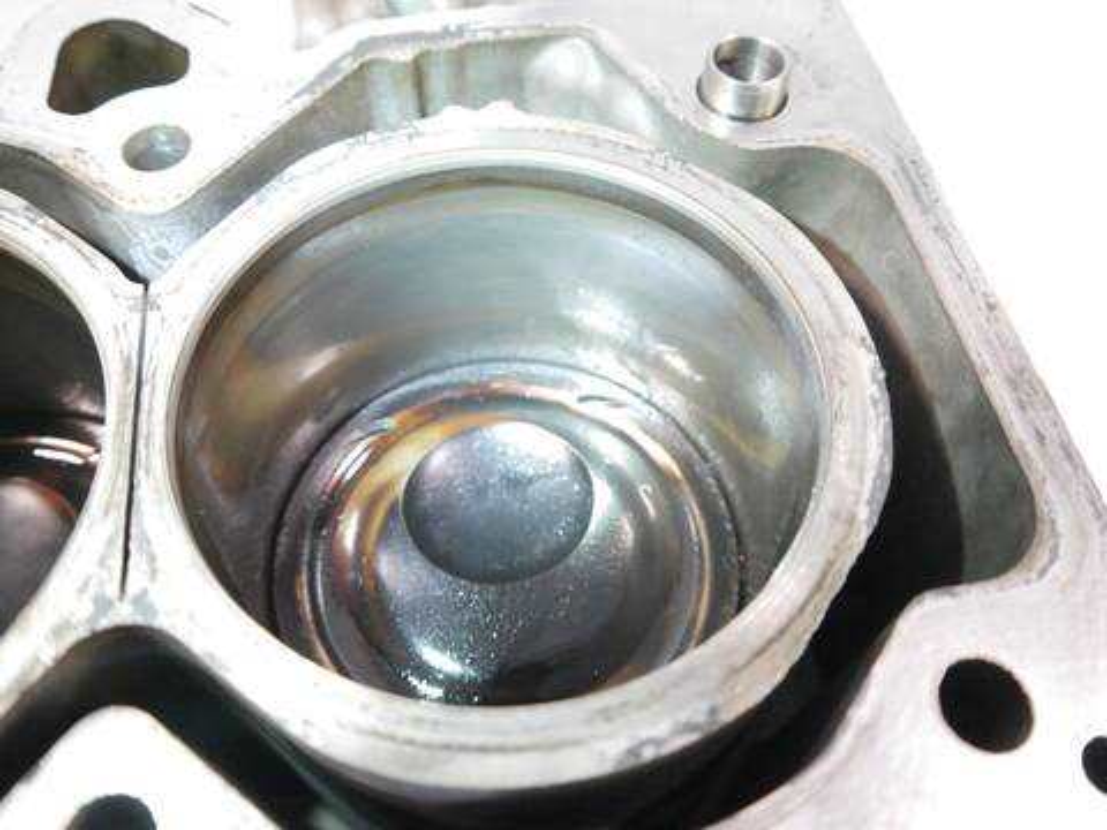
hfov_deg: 60.0
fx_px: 959
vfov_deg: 46.8
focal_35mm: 30
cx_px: 554
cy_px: 415
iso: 3200
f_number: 3.5
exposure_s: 1/80
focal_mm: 15
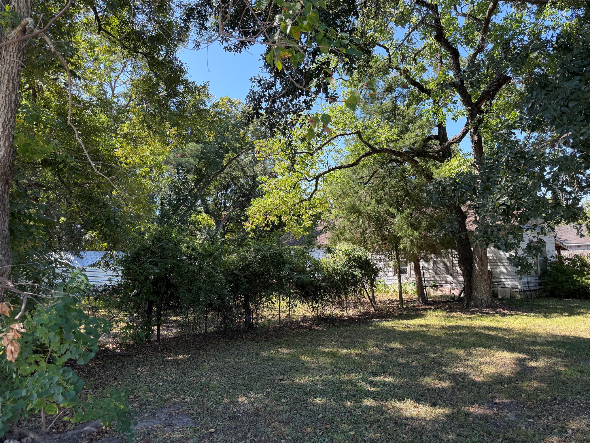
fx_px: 409
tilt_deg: +4.3
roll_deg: +1.6
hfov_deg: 71.6
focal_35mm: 24
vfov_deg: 56.8
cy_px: 222
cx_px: 295
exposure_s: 1/728
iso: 100
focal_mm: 6.76
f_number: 1.78
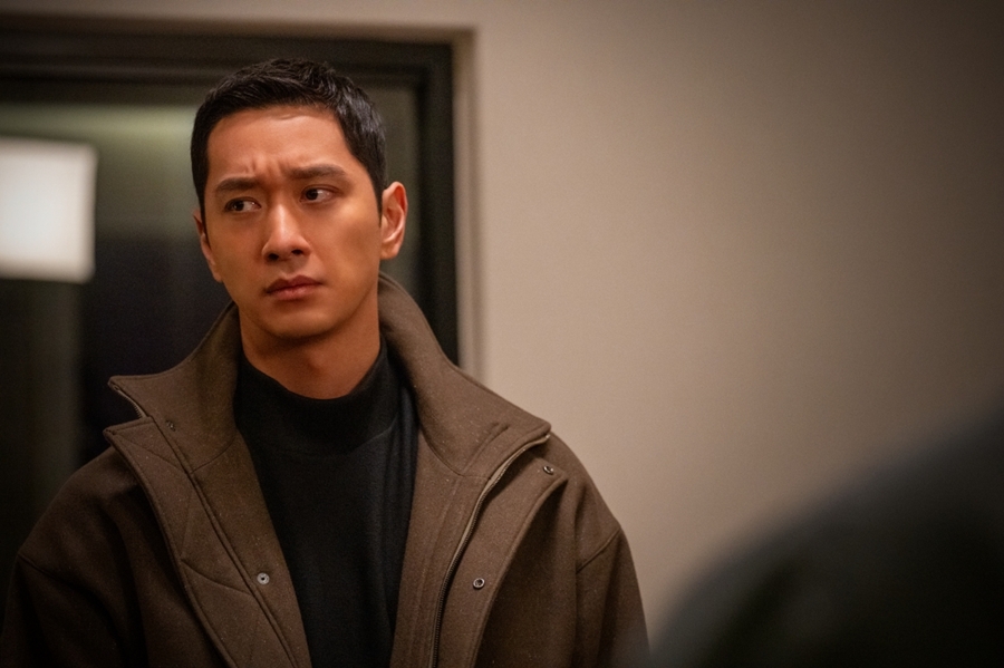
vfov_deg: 13.0
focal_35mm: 105
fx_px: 2927
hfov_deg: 19.5
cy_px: 334
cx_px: 502
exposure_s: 1/200
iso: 10000
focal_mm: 105
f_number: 2.8
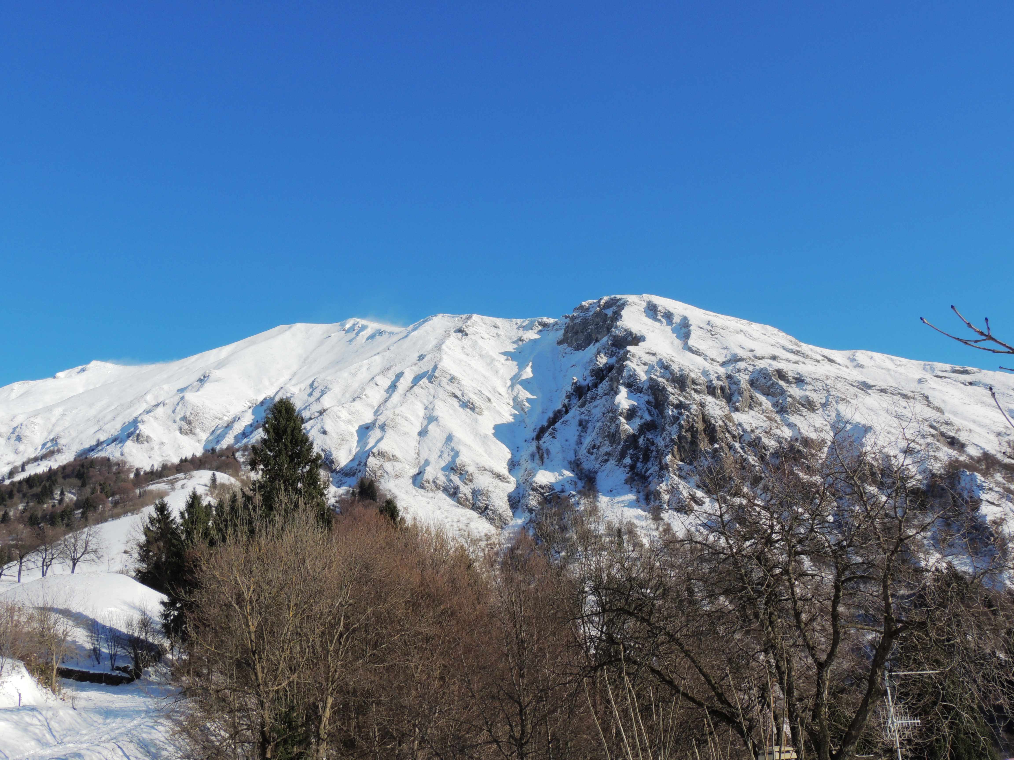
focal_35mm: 35
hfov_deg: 52.6
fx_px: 1025
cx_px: 507
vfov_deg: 40.7
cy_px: 380
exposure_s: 1/1250
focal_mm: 6.2
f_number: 4.1
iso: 100
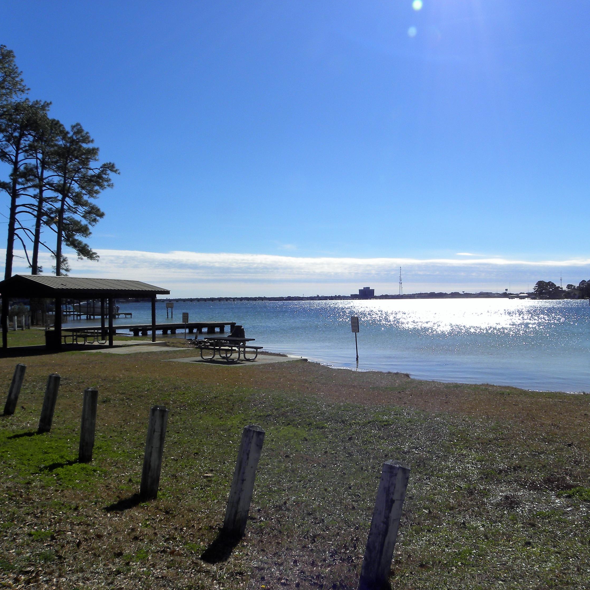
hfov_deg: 52.2
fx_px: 598
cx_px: 354
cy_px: 296
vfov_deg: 52.5
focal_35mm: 31
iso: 64
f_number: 7.1
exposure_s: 1/443
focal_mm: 4.6
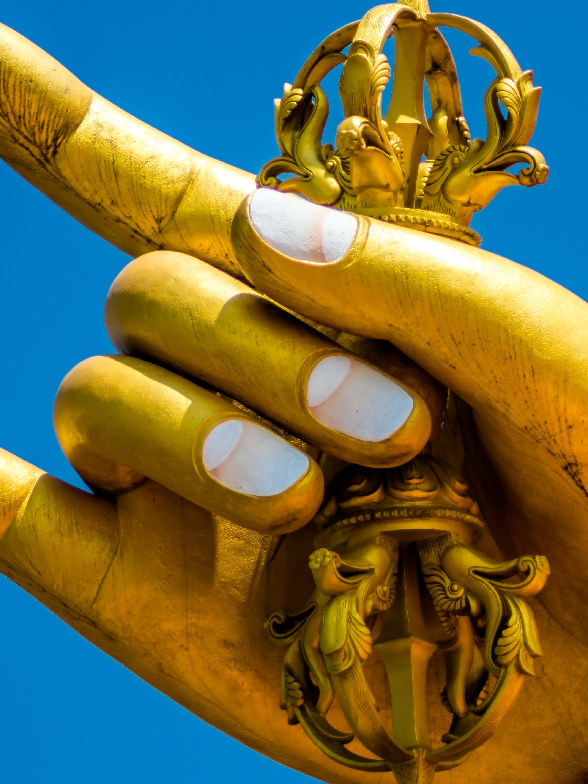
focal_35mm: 167
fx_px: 3783
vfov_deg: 11.8
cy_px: 358
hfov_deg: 8.9
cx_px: 300
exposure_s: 1/1000
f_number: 4
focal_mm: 70
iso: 100
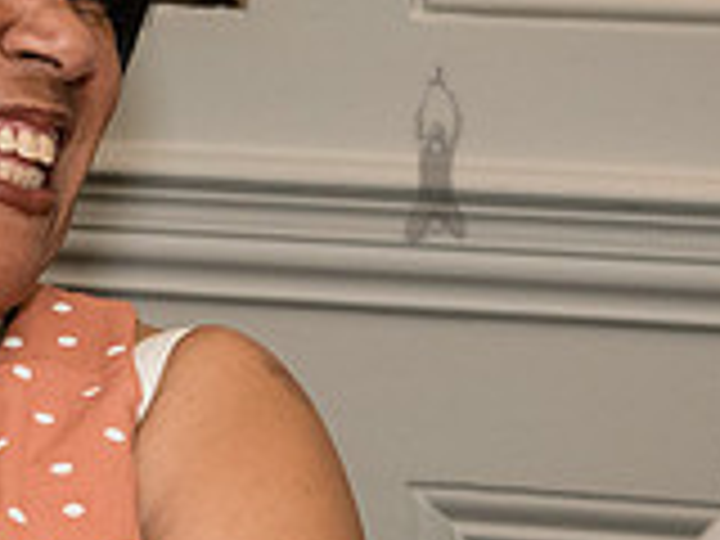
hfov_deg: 7.1
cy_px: 365
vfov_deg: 5.3
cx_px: -77
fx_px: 5803
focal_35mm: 279
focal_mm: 55
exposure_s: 1/200
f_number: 3.5
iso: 1600
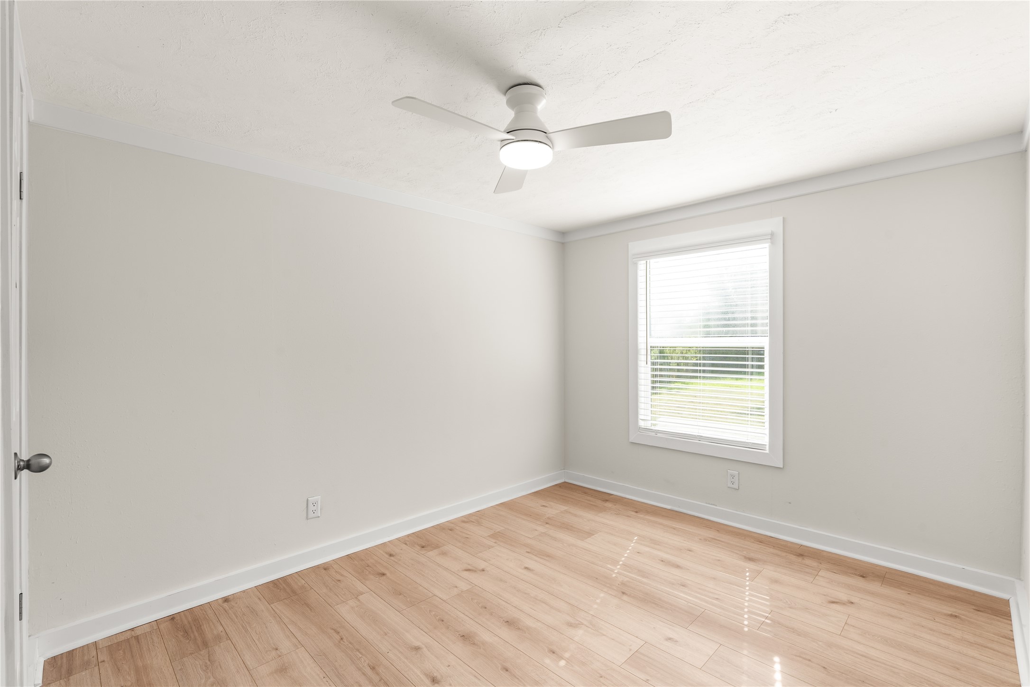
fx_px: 458
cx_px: 515
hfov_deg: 96.7
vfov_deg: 73.7
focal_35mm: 16
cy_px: 344
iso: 200
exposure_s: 1/5
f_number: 9
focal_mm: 16
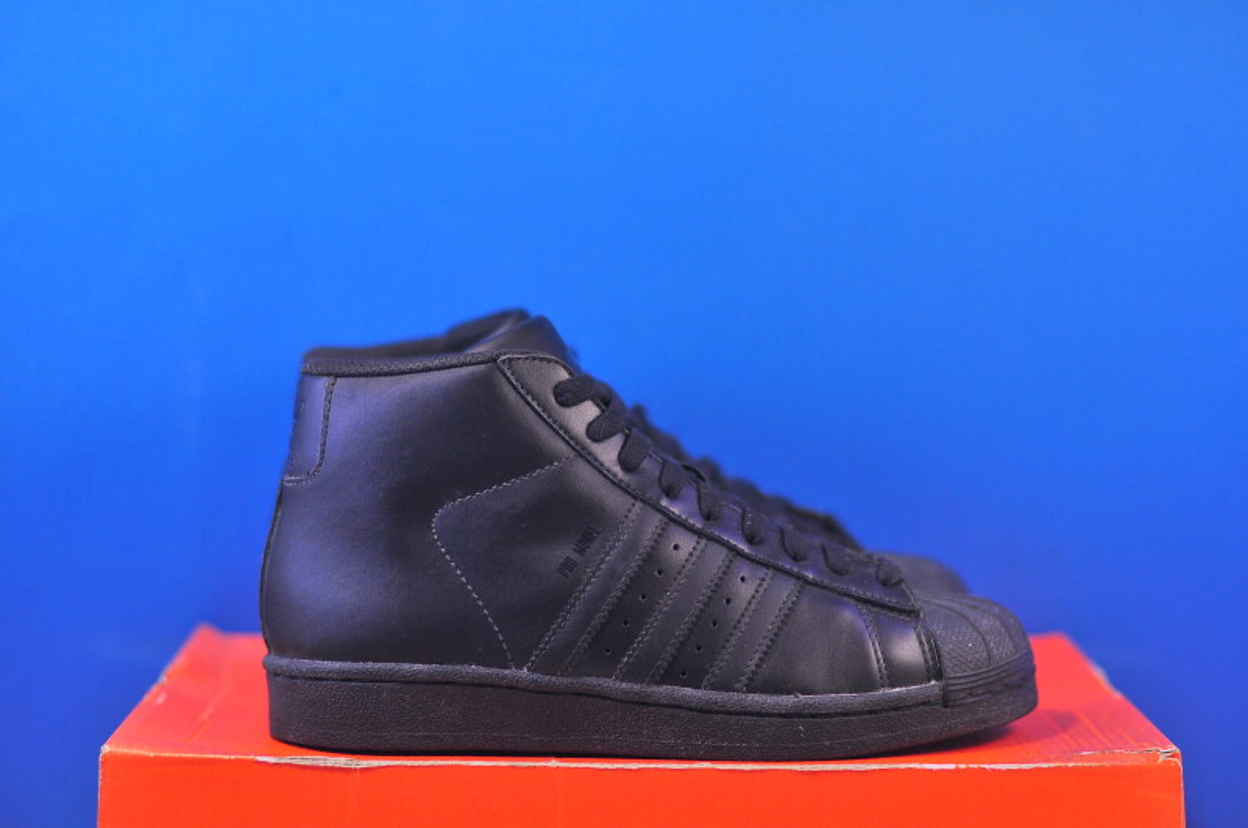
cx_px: 624
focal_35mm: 75
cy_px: 414
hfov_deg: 27.0
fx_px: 2596
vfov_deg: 18.1
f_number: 2.2
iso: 250
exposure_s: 1/320
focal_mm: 50
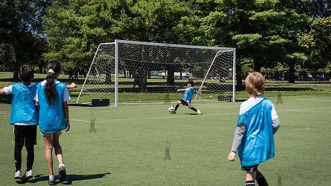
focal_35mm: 66
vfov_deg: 18.3
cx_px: 167
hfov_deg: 31.9
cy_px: 94
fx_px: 579
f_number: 4
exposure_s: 1/1600
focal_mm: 62
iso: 200
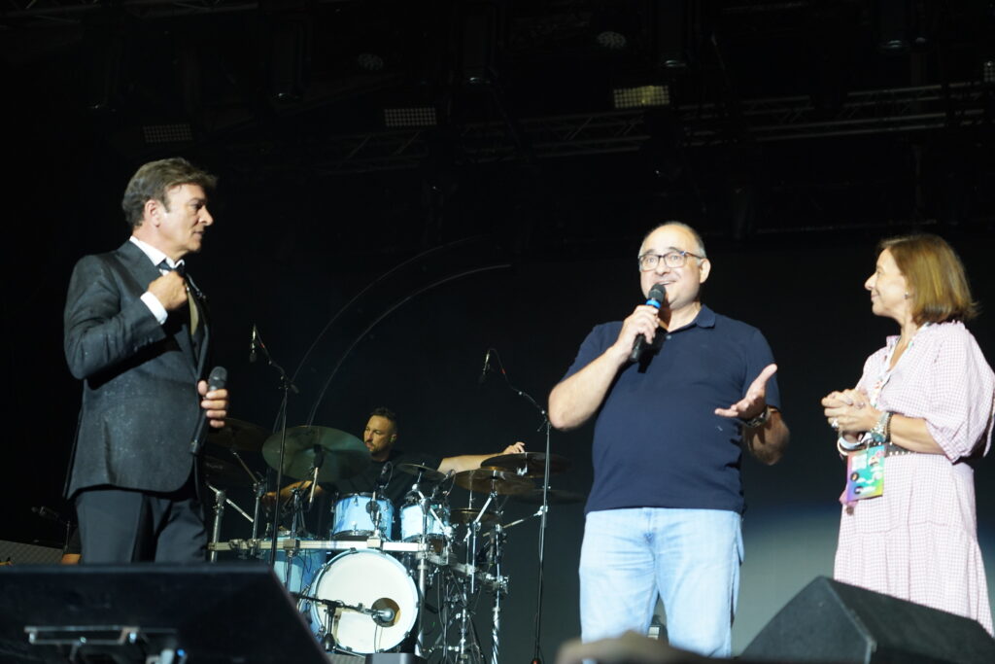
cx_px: 498
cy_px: 332
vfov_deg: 20.0
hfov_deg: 29.7
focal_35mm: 68
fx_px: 1880
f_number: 4
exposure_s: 1/160
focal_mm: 68
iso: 2000
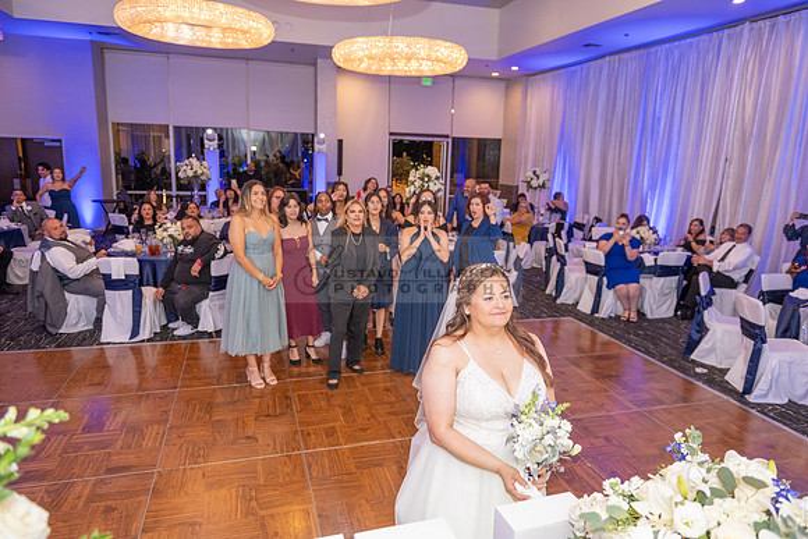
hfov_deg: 73.7
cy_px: 270
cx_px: 404
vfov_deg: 53.2
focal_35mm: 24
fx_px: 539
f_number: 3.5
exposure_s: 1/200
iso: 1600
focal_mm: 24
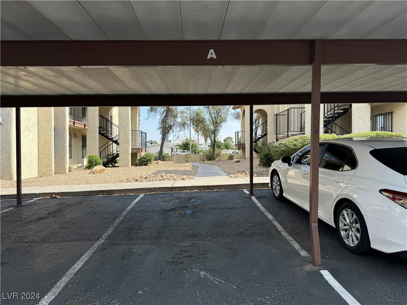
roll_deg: +0.9
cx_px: 204
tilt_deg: -3.0
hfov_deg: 71.6
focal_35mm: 24
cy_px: 152
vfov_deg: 56.8
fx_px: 282
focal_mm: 6.76
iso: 80
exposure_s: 1/1869
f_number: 1.78
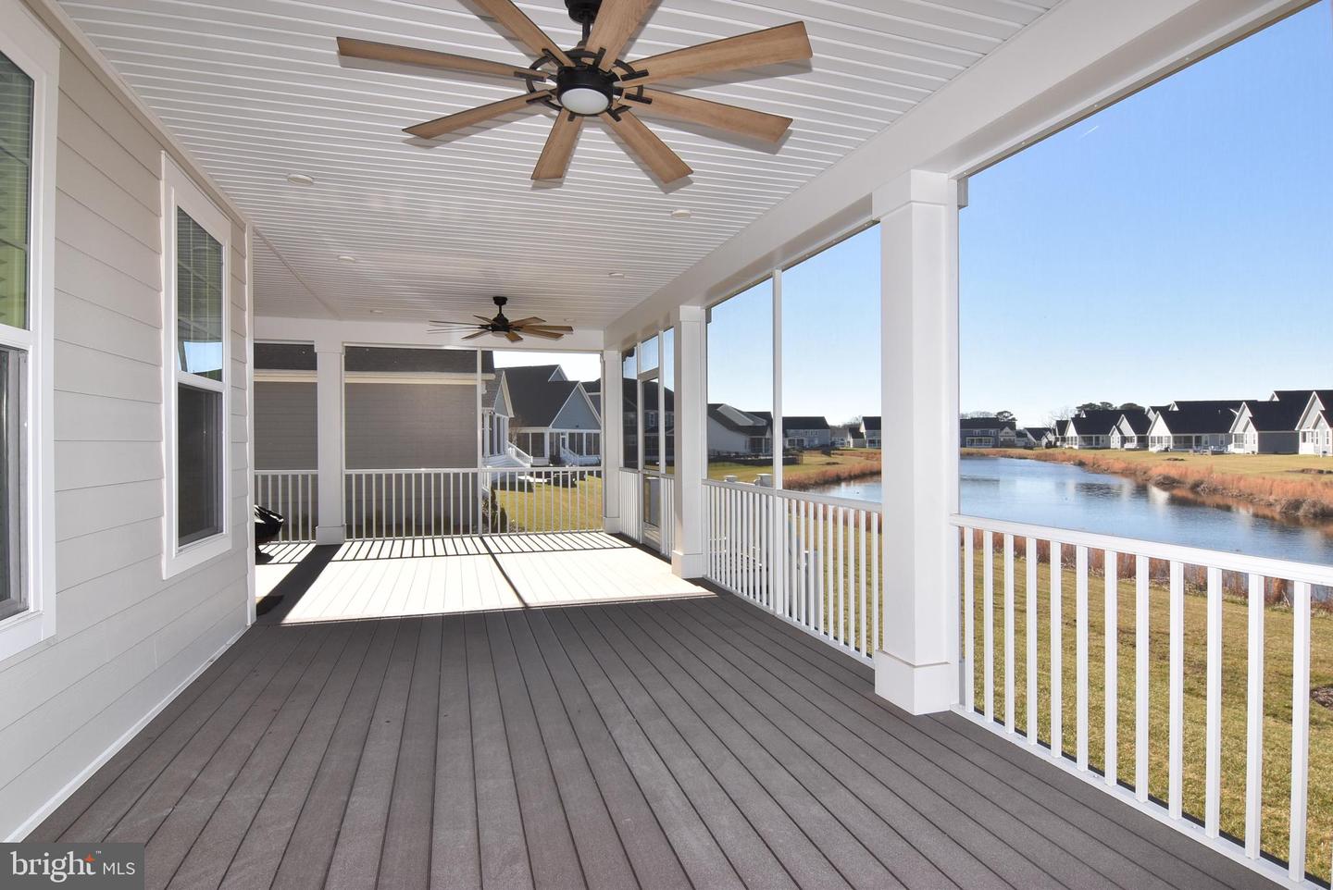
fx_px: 667
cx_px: 666
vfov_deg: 67.5
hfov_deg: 90.0
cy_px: 445
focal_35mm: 18
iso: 400
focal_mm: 12
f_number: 14
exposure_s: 1/200
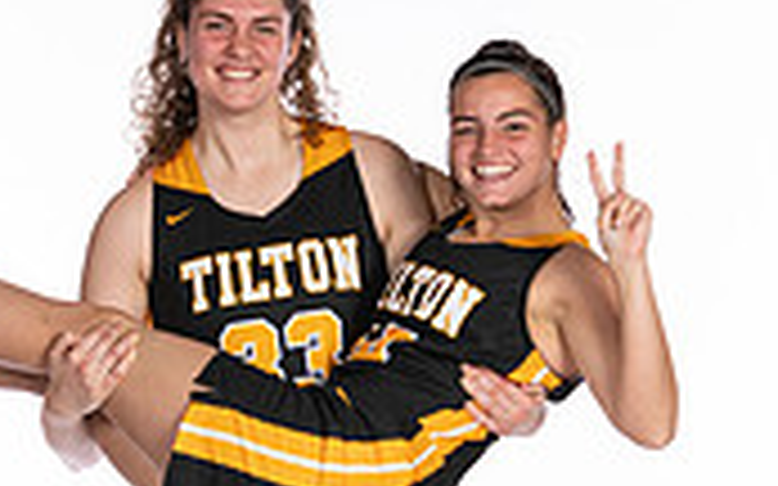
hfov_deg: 7.6
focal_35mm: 278
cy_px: 432
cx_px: 324
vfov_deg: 4.7
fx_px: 5893
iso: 100
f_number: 5.6
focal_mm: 70
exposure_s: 1/100
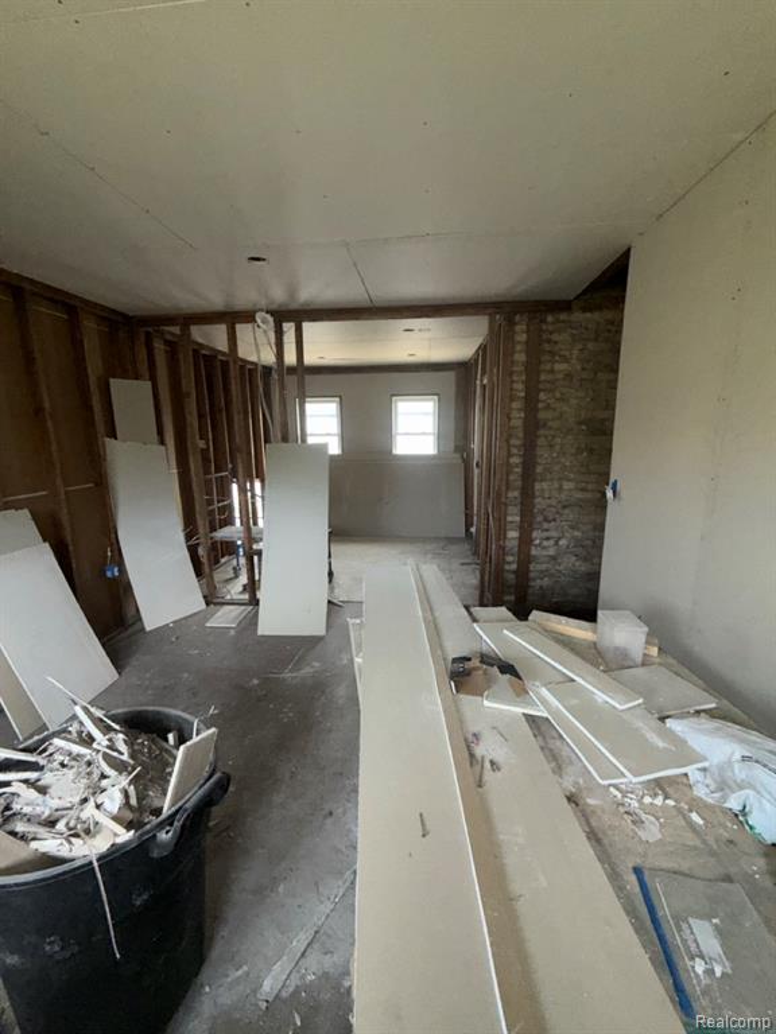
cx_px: 388
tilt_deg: -12.1
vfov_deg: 102.1
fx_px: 418
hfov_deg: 85.7
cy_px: 517
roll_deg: -0.5
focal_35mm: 14
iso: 80
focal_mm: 2.22
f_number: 2.2
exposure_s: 1/122
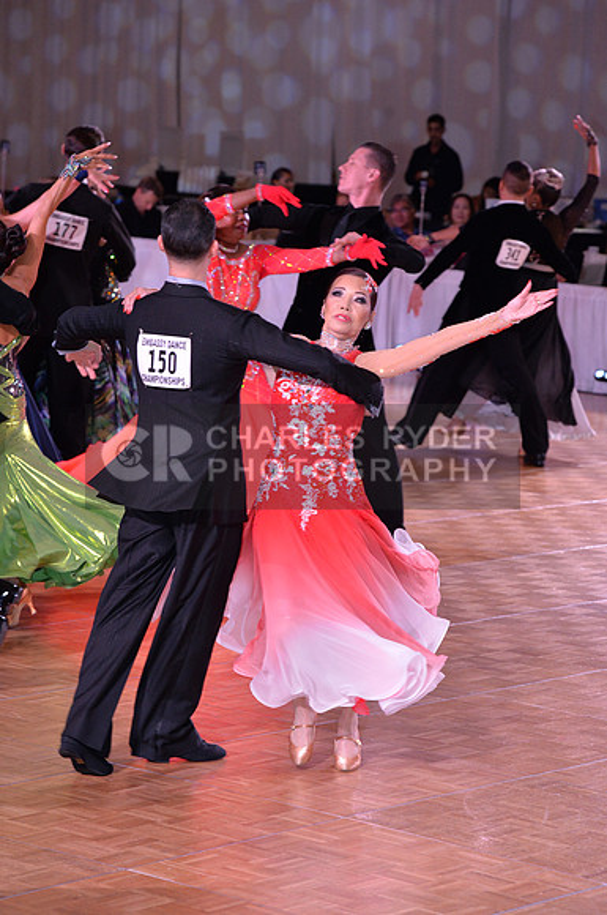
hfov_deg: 10.1
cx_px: 304
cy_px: 458
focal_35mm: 135
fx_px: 3424
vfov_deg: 15.2
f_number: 5.6
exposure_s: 1/250
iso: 2000
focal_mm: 135
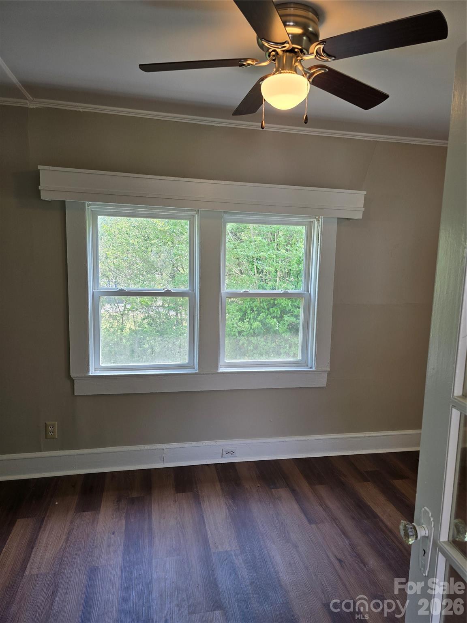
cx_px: 234
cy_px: 312
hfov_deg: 58.9
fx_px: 414
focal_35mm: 23
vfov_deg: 73.9
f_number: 1.7
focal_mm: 6.3
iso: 64
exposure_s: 1/120
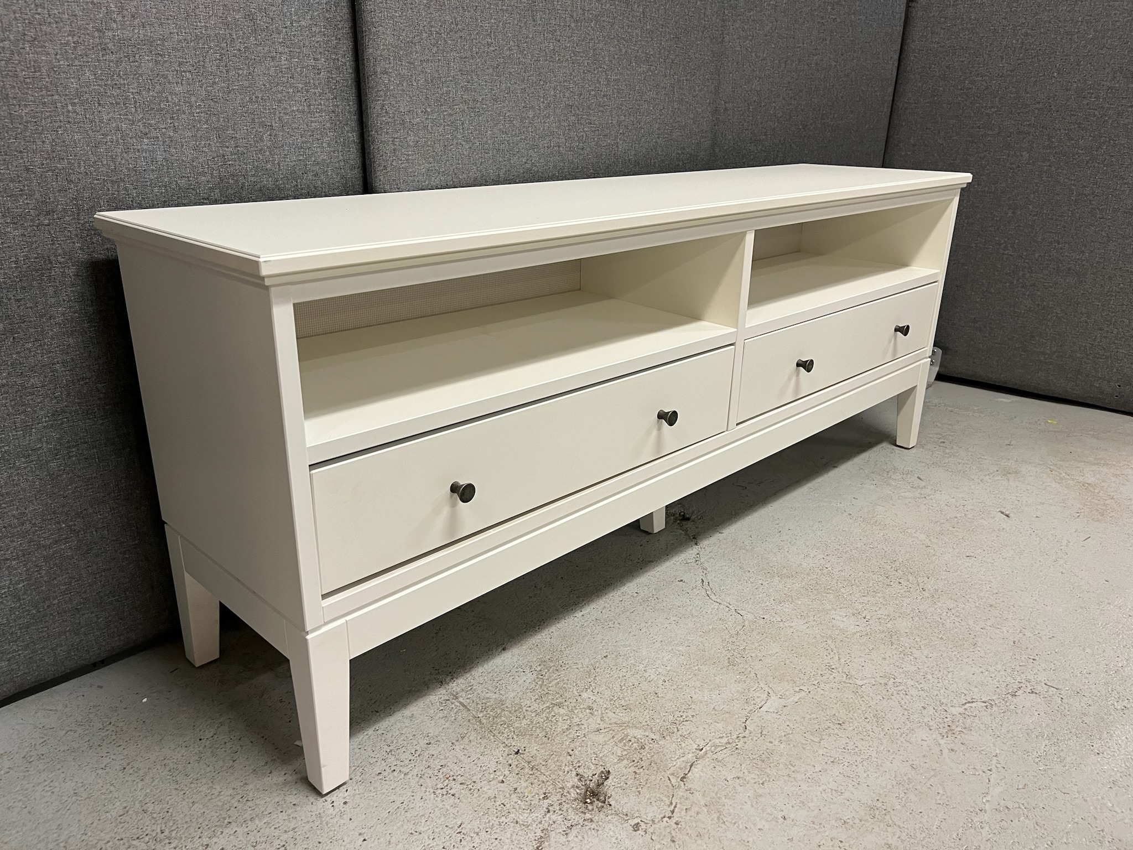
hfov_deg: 67.3
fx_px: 851
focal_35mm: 26
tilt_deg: -20.8
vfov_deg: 53.1
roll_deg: -0.5
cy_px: 425
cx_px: 566
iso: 80
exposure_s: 1/50
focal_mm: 5.1
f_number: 1.6
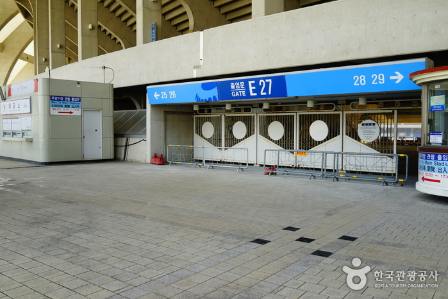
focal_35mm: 35
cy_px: 150
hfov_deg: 54.4
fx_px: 436
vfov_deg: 37.9
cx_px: 224
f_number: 4
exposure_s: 1/80
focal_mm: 35
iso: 100
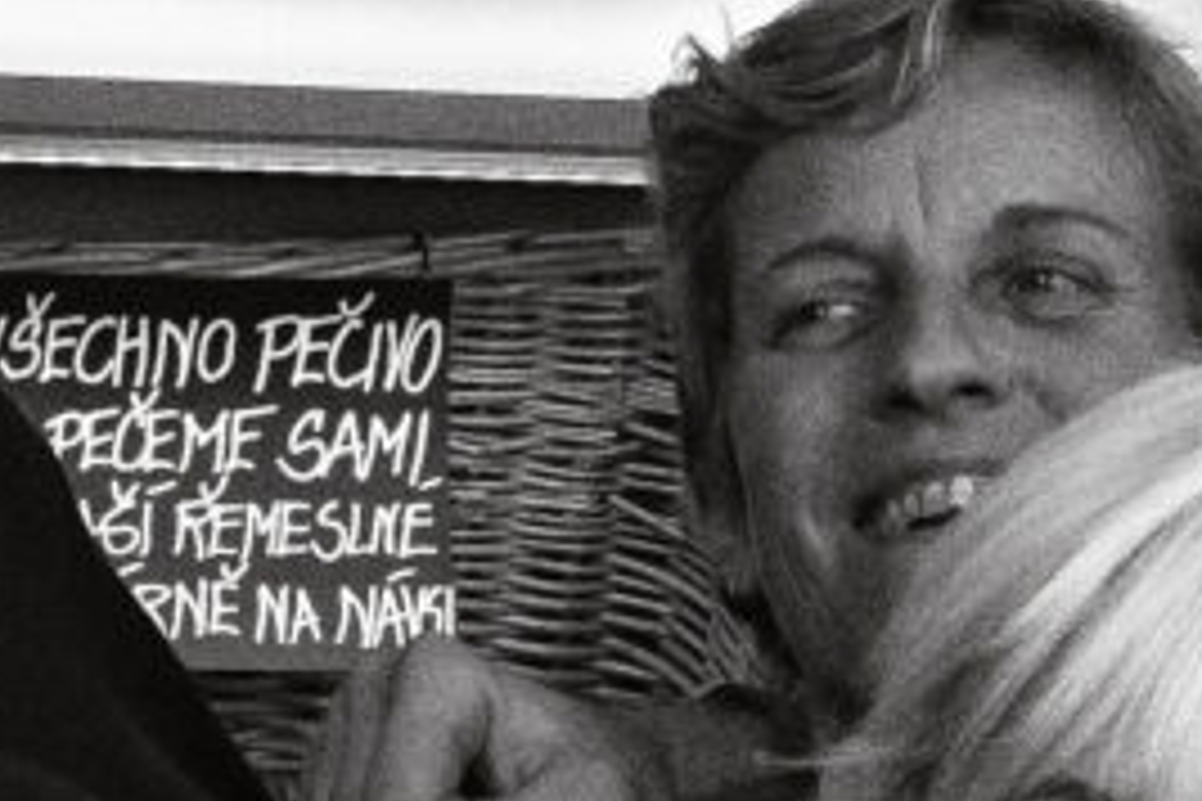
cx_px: 1265
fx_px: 8948
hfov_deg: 7.6
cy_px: 1879
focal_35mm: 268
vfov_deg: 5.0
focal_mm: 23
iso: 6400
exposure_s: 1/125
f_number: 4
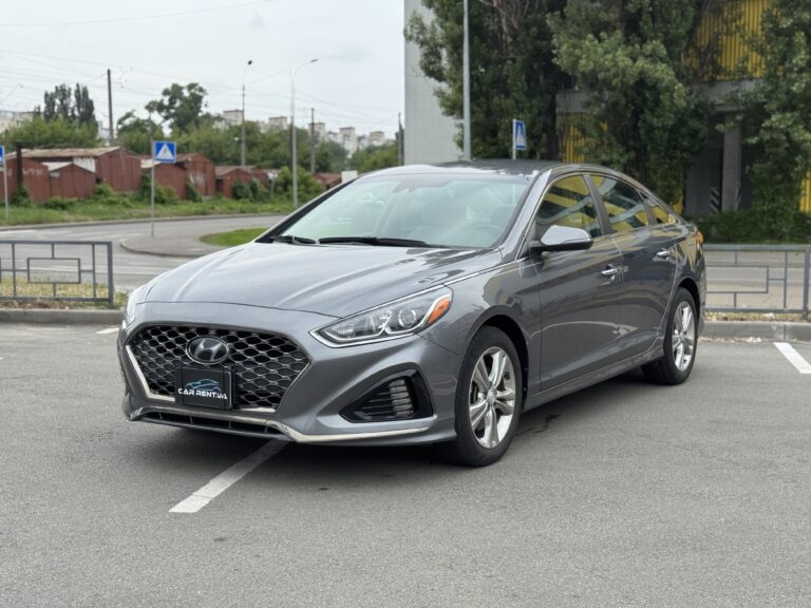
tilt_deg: -6.1
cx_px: 406
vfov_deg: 30.3
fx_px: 1125
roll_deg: +0.6
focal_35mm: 48
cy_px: 304
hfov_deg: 39.7
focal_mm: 6.76
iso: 64
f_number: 1.78
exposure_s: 1/1458
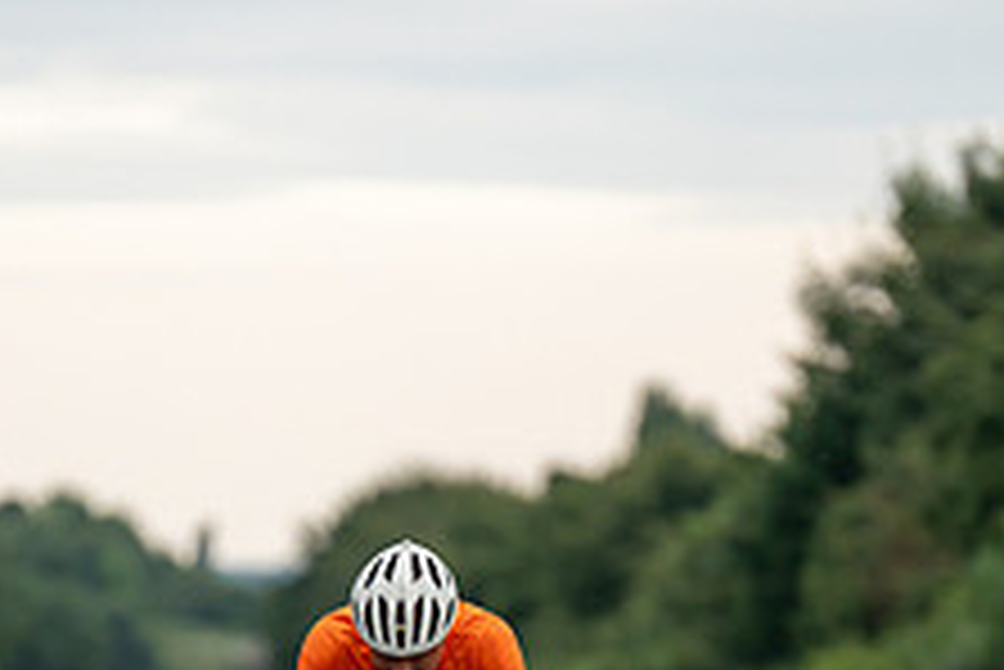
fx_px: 14065
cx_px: 423
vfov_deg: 2.7
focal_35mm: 504
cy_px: 789
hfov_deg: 4.1
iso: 1000
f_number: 2.8
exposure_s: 1/800
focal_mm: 194
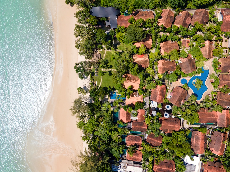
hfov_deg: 71.6
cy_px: 86
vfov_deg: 56.8
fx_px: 159
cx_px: 115
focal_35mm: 24
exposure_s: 1/1000
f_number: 2.8
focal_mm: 4.5
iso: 100
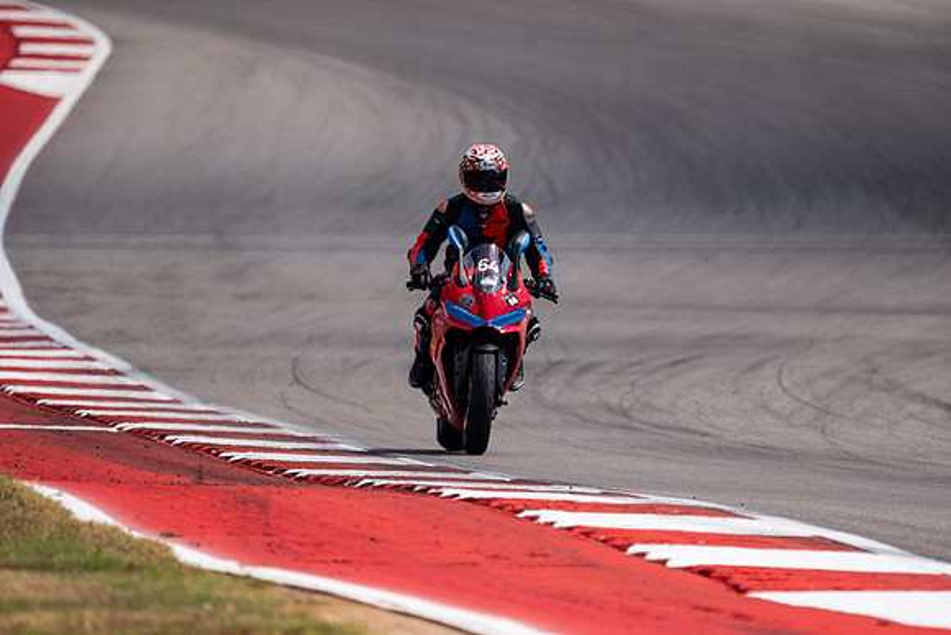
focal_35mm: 750
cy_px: 318
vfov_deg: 1.8
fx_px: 19816
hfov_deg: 2.7
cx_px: 476
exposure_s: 1/2500
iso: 320
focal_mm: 500
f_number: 5.6
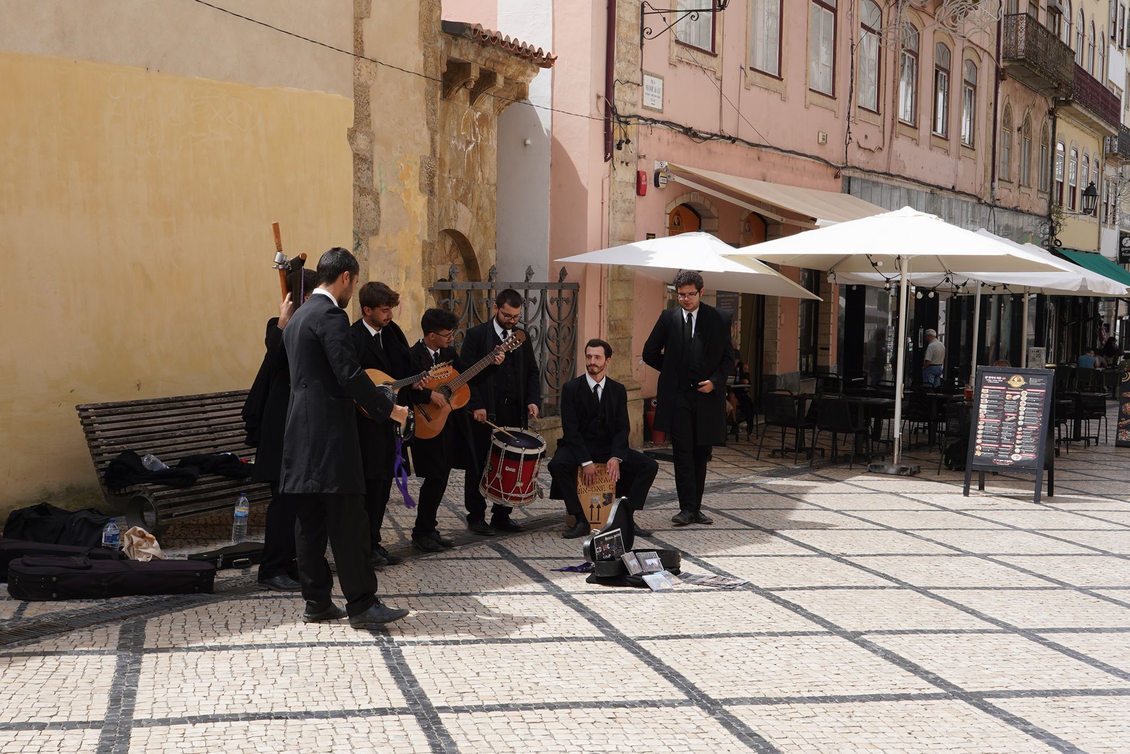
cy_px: 377
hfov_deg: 73.7
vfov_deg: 53.1
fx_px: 753
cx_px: 565
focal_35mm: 24
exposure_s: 1/100
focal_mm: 24
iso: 100
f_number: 13
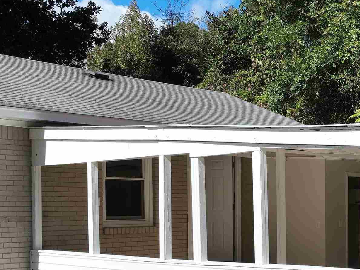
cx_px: 388
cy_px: 209
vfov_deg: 23.4
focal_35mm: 62
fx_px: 645
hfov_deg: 28.6
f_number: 2.8
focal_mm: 12.29
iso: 200
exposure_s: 1/3200
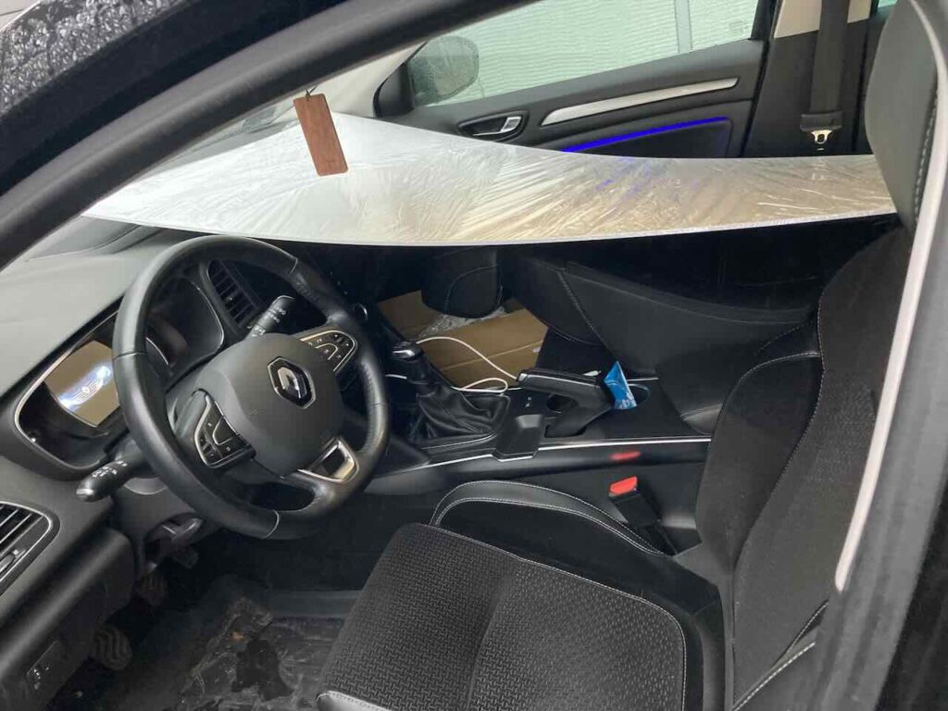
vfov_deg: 49.7
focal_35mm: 28
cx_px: 474
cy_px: 356
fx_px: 767
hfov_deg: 63.4
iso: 500
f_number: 1.8
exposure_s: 1/30
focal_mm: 3.99
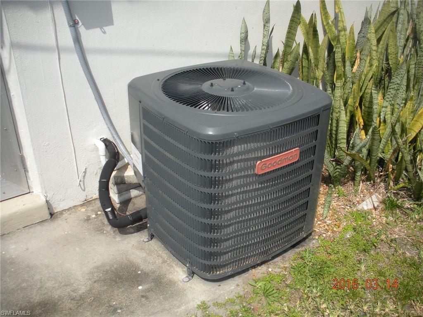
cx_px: 212
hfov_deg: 52.6
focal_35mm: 35
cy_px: 158
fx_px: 428
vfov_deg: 40.7
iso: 64
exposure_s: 1/1055
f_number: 3.5
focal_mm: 6.3
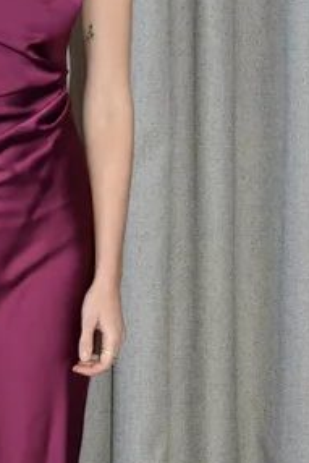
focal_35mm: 132
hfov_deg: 10.3
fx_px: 1697
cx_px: -37
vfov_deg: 15.5
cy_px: 274
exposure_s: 1/60
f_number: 3.8
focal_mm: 24
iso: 560
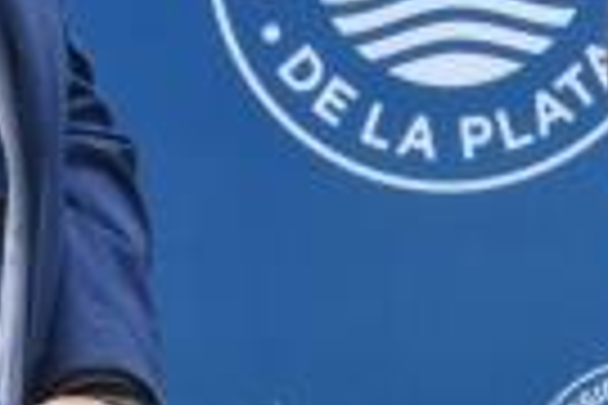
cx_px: 887
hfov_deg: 3.5
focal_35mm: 590
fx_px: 9964
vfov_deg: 2.3
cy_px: 506
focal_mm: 52
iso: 1600
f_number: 13
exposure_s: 1/640
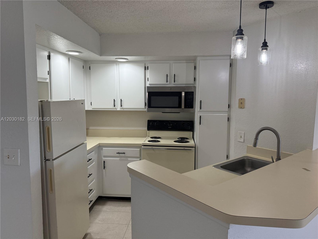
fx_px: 220
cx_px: 159
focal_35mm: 24
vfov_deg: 56.8
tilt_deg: -6.3
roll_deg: -0.4
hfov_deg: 71.6
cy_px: 120
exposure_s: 1/182
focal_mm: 6.76
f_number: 1.78
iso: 160
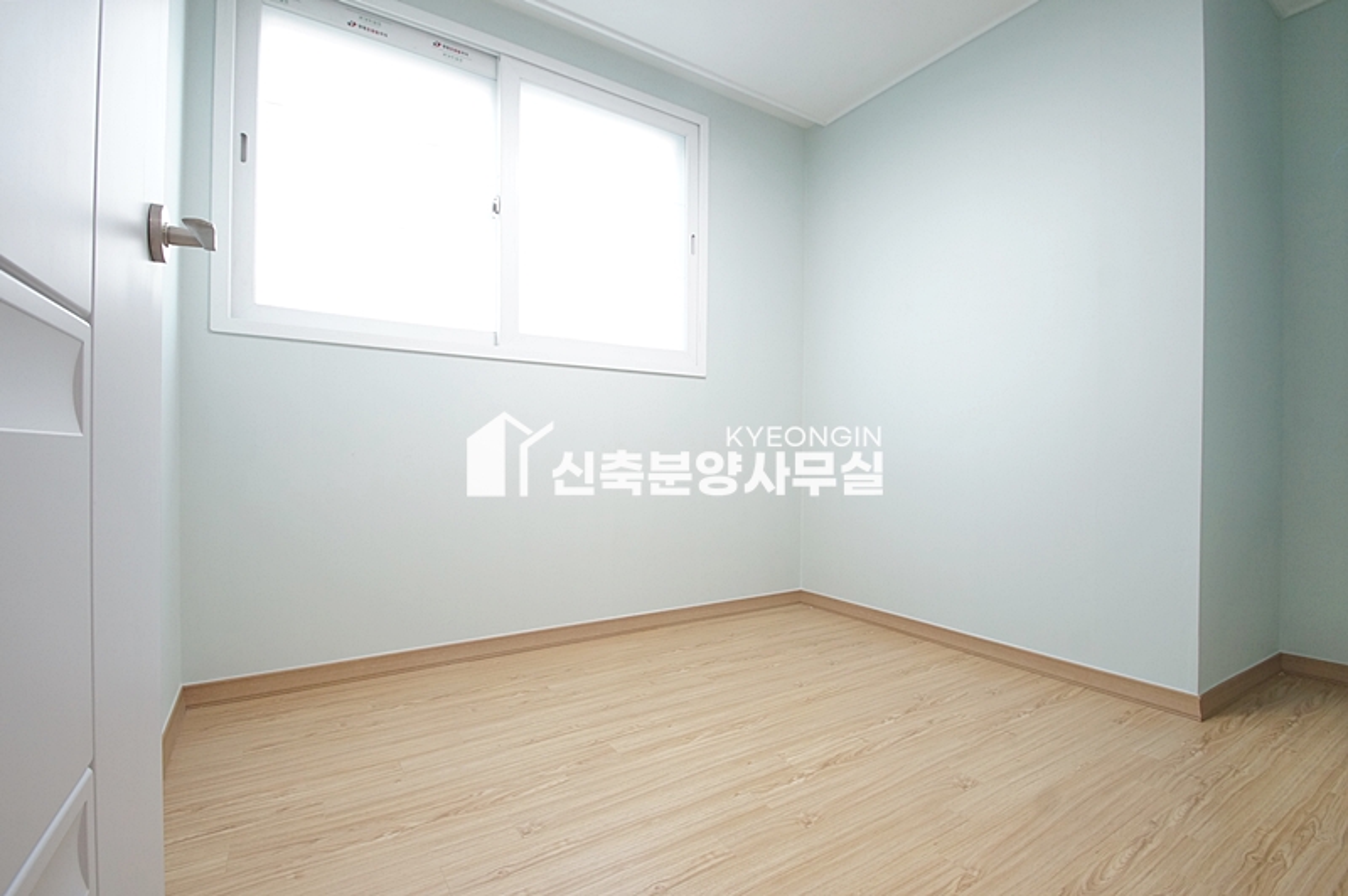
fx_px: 617
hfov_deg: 95.0
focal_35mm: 16
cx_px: 674
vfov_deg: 72.0
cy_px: 448
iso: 800
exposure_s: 1/20
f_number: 7.1
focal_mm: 11
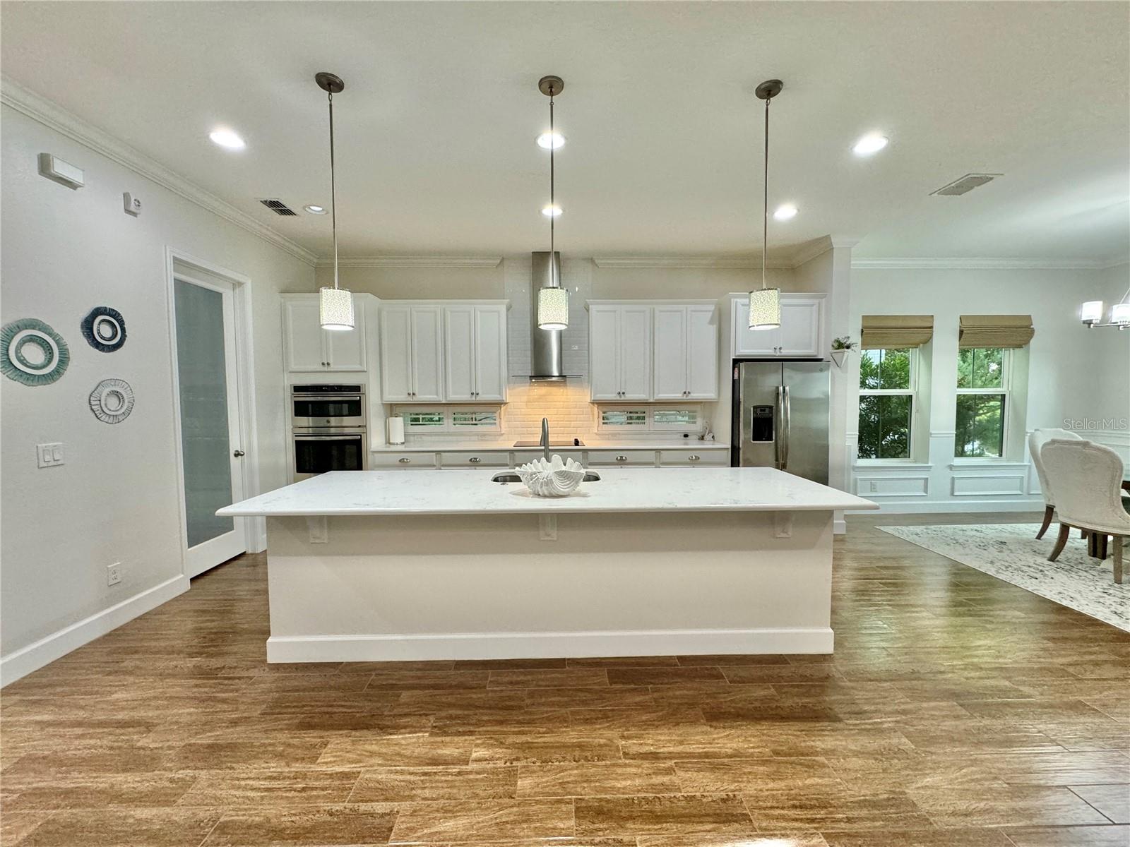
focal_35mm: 14
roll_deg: -0.4
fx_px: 457
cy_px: 424
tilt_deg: -4.1
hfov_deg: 102.1
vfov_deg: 85.7
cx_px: 565
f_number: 2.2
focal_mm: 2.22
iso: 250
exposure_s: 1/120
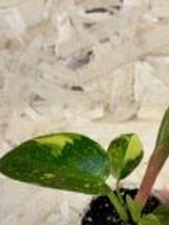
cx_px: 132
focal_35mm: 68
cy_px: 158
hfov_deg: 21.4
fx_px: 442
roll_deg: +1.2
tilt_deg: -10.3
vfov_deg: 28.3
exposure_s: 1/121
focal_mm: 6.76
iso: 50
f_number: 1.78
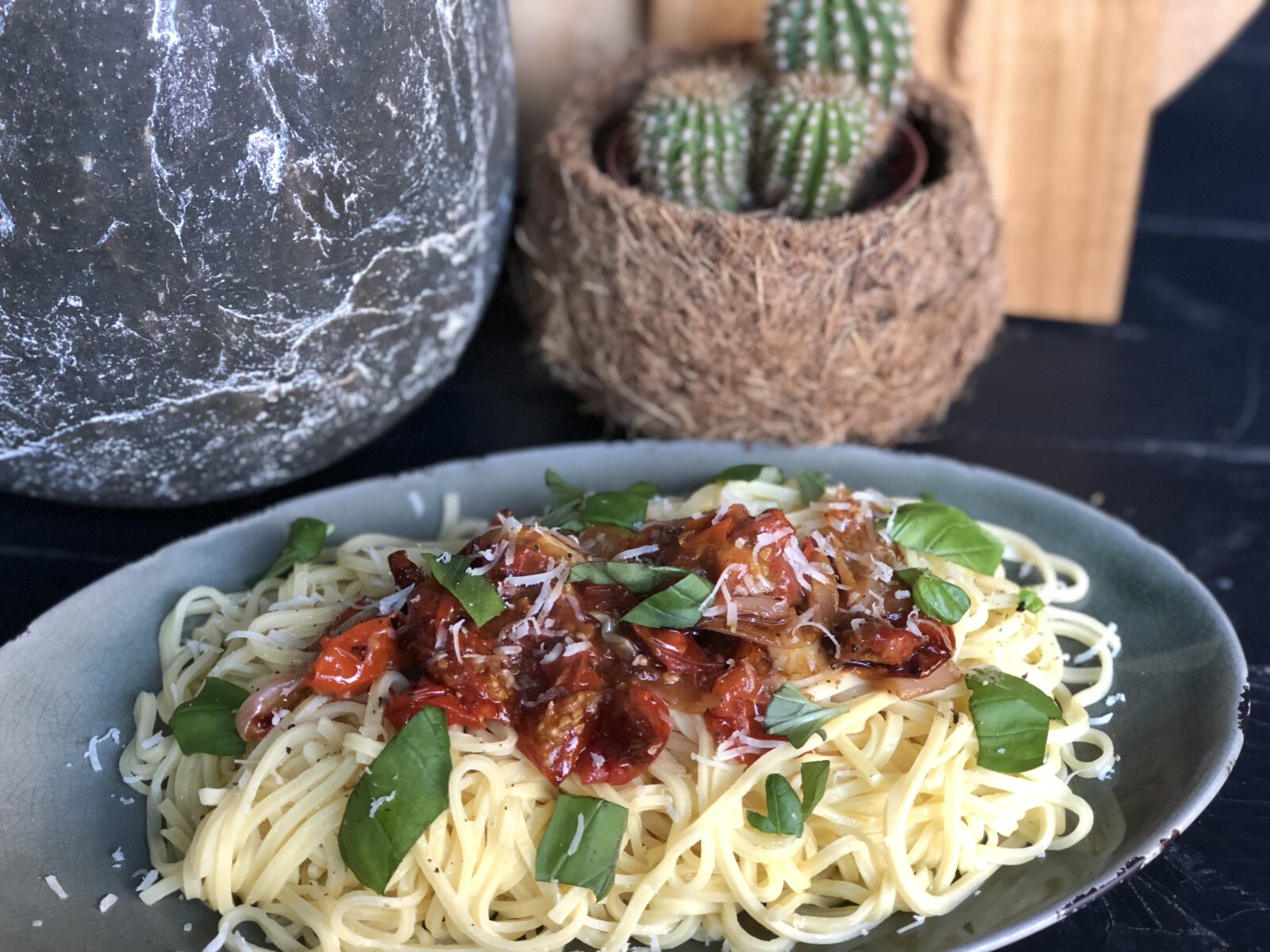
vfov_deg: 25.7
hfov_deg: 33.8
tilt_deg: -41.8
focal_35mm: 57
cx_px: 635
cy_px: 476
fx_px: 2091
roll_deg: -0.2
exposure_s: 1/60
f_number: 2.8
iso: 400
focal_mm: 6.6
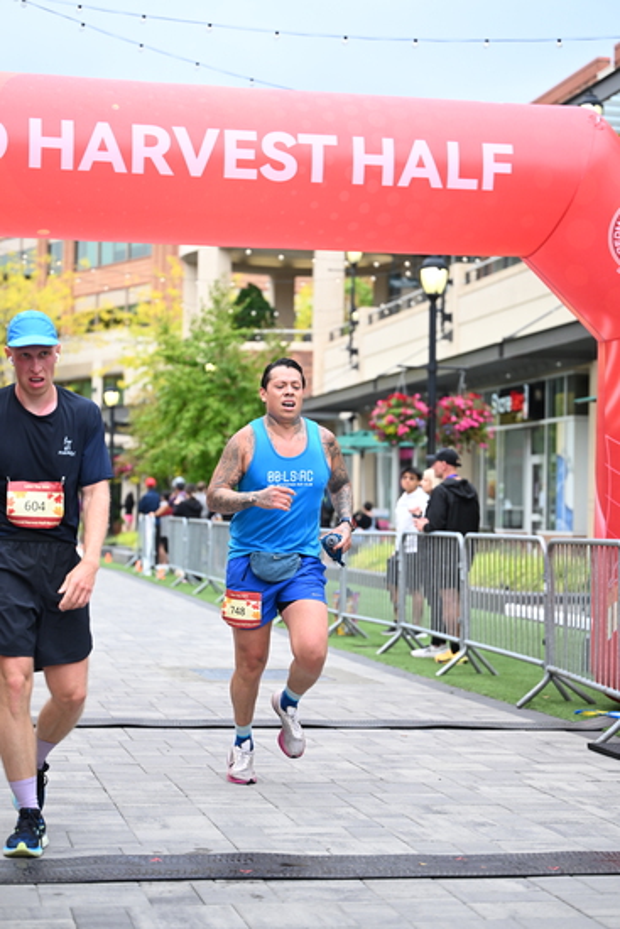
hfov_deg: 19.5
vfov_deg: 28.8
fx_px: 1807
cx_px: 310
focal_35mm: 70
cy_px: 464
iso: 1000
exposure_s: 1/2000
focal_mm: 70
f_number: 2.8
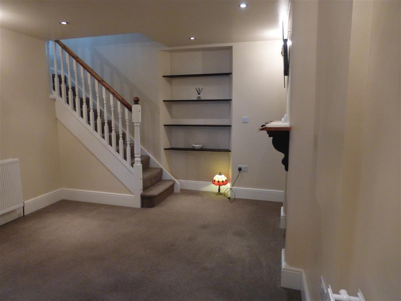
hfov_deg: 71.6
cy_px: 150
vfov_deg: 56.8
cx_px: 200
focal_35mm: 24
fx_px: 278
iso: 400
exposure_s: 1/20
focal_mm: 4.3
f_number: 3.3
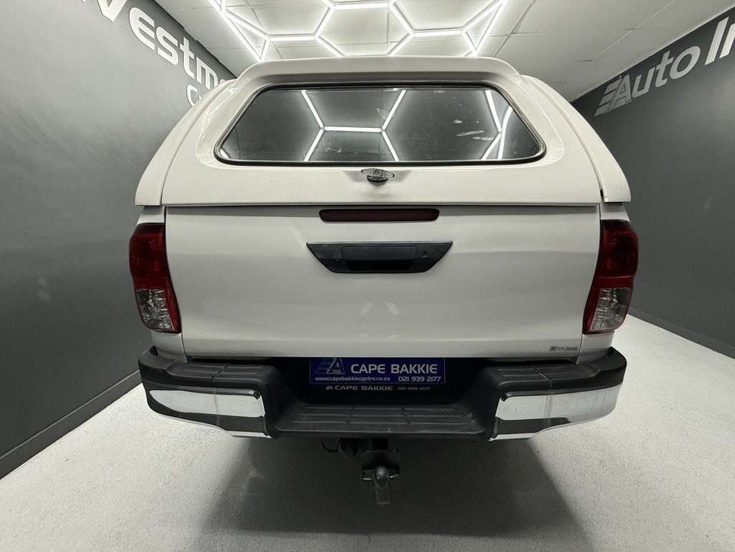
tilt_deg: -12.2
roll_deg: +1.2
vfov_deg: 85.7
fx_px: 297
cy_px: 276
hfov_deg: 102.1
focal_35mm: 14
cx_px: 368
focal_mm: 2.22
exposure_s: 1/100
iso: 250
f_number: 2.2
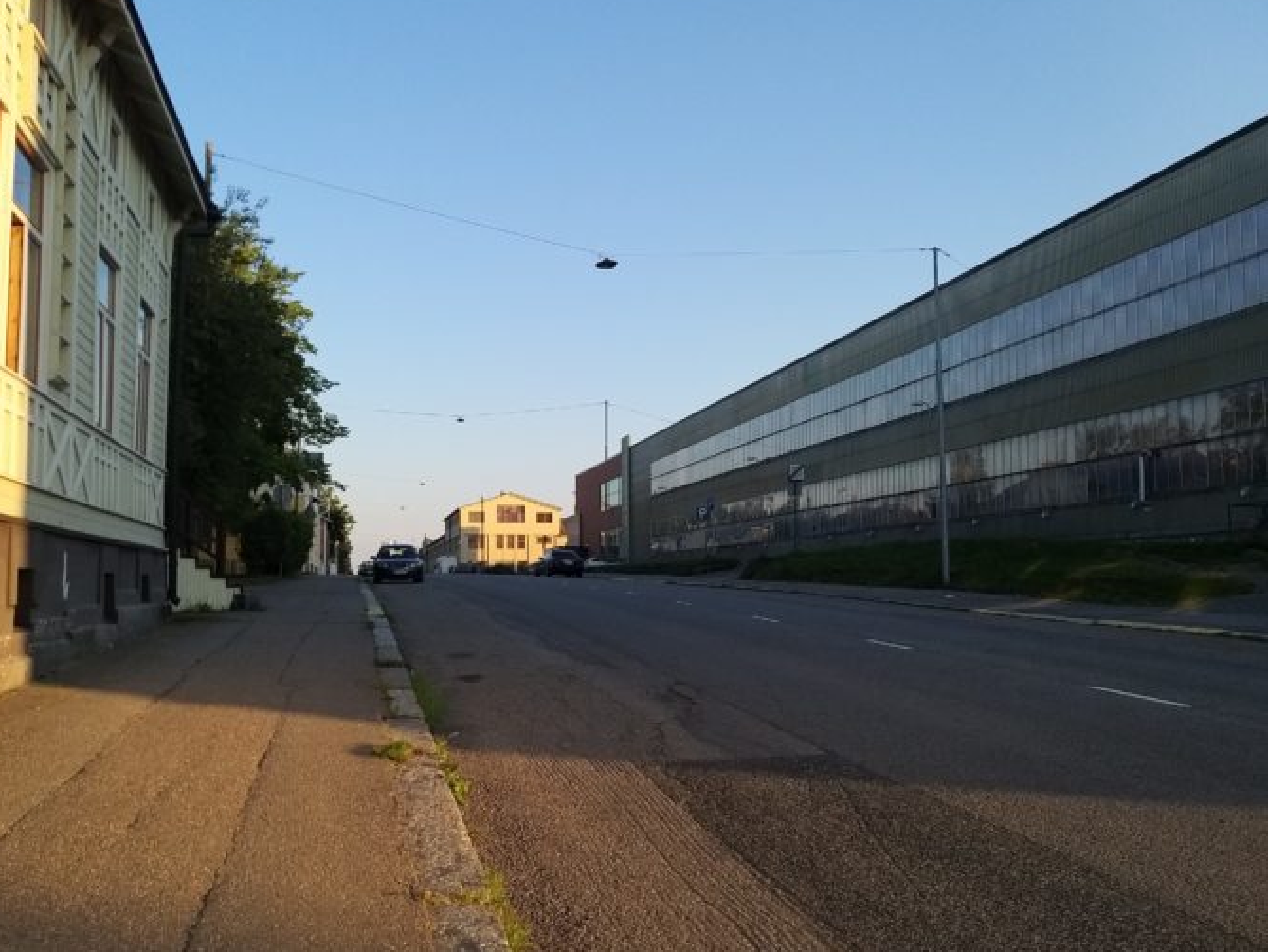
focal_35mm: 31
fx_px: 1136
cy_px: 518
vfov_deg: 45.4
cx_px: 555
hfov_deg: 58.2
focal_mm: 3.93
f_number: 1.7
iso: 50
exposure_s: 1/859
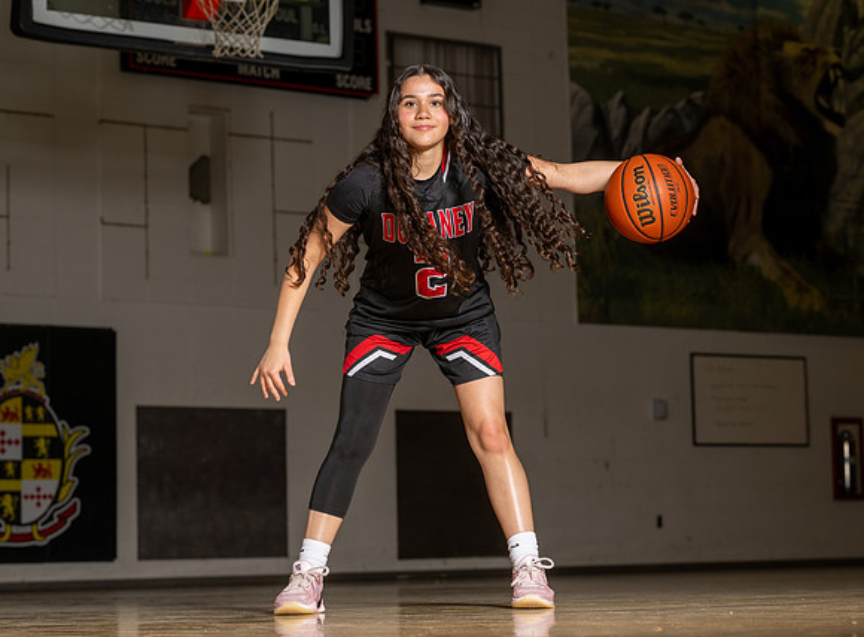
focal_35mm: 98
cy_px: 301
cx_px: 439
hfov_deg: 20.2
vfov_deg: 15.0
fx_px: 2420
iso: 80
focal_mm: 70
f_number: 4.5
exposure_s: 1/200
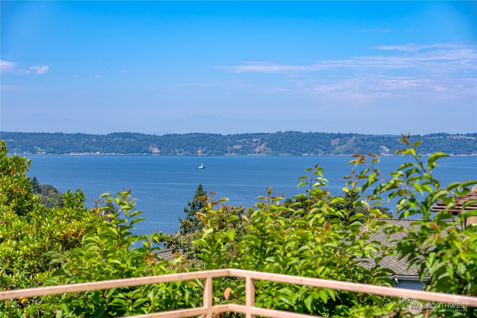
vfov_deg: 16.9
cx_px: 238
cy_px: 159
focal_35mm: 81
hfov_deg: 25.0
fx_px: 1074
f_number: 6.3
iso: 80
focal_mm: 81
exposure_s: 1/400
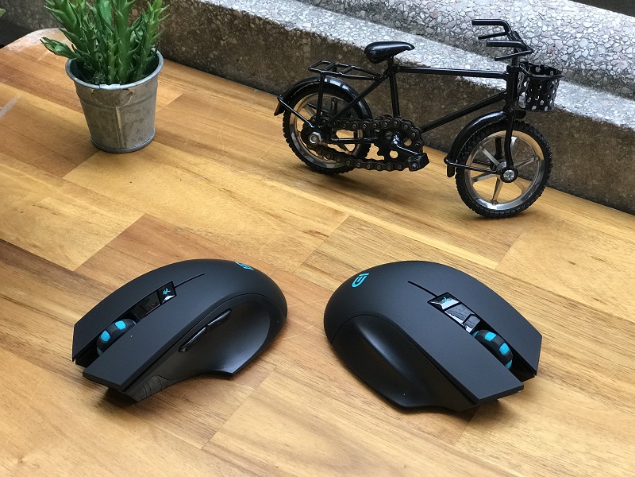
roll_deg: +0.5
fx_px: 1046
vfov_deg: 25.7
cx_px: 318
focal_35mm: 57
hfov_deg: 33.8
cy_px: 238
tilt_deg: -39.5
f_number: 2.8
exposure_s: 1/50
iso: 80
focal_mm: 6.6
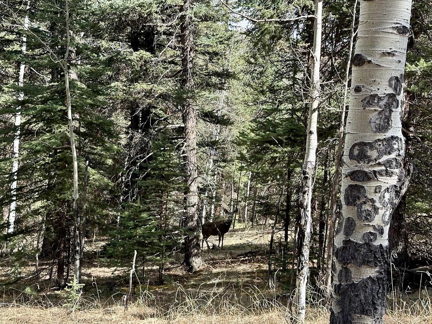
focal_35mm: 61
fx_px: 761
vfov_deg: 24.0
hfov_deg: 31.7
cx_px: 238
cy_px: 184
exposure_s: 1/830
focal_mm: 6.86
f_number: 1.78
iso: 64
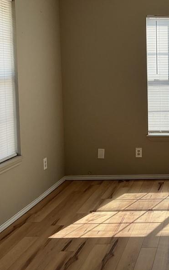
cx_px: 204
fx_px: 391
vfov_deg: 38.0
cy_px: 101
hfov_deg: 22.4
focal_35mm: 53
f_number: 1.8
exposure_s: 1/435
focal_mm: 3
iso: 25
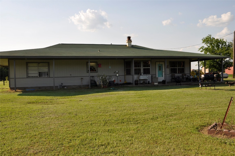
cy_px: 78
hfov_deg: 57.3
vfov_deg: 39.9
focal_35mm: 33
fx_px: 215
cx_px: 118
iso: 200
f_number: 11
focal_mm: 22
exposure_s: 1/200
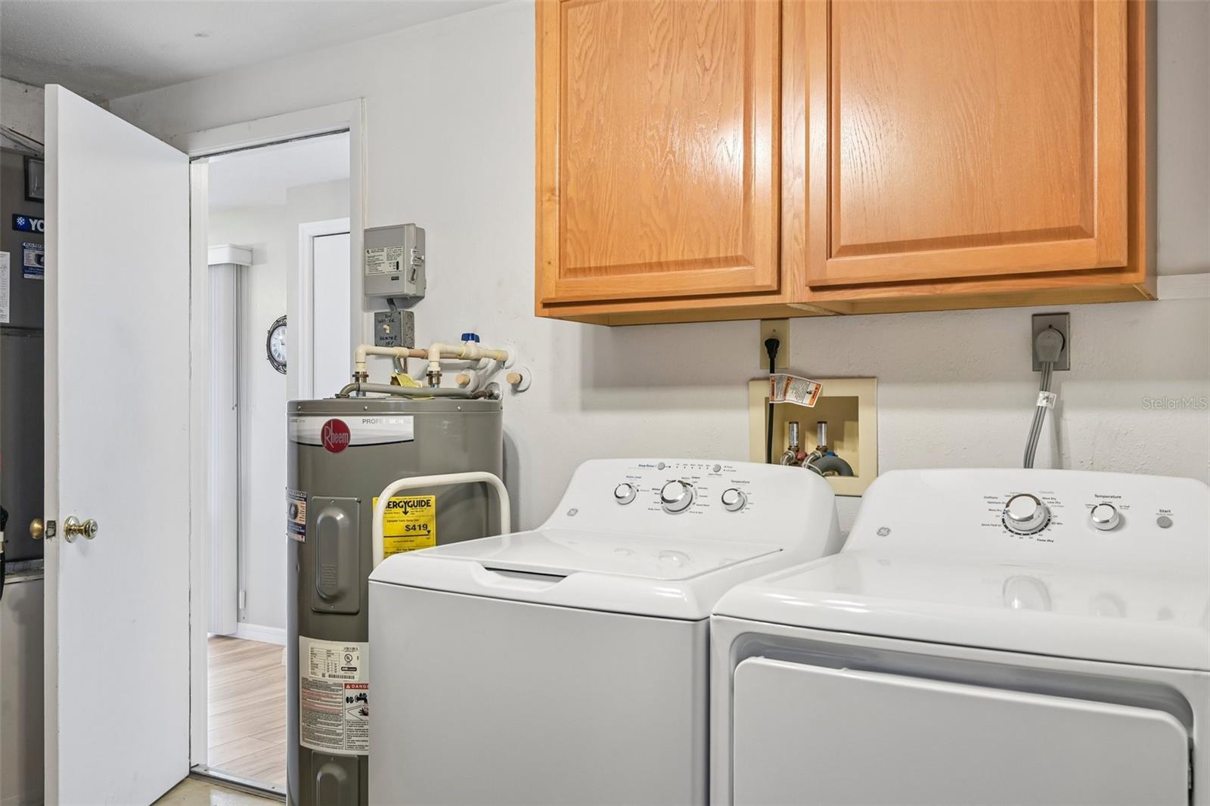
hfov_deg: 61.9
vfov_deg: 43.6
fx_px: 1008
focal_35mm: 30
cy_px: 403
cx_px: 605
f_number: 8
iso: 400
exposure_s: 1/10
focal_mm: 30
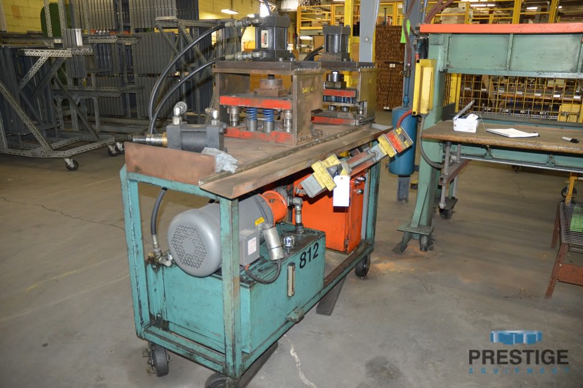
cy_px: 194
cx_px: 292
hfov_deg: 67.4
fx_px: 437
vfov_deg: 47.9
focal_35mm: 27
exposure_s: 1/60
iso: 900
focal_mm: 18
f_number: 3.5
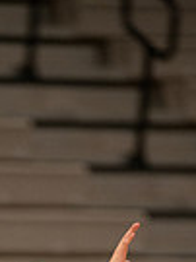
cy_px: 435
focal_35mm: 642
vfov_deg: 3.1
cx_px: -21
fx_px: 4854
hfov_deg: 2.3
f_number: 2.8
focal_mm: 200
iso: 3200
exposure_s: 1/640
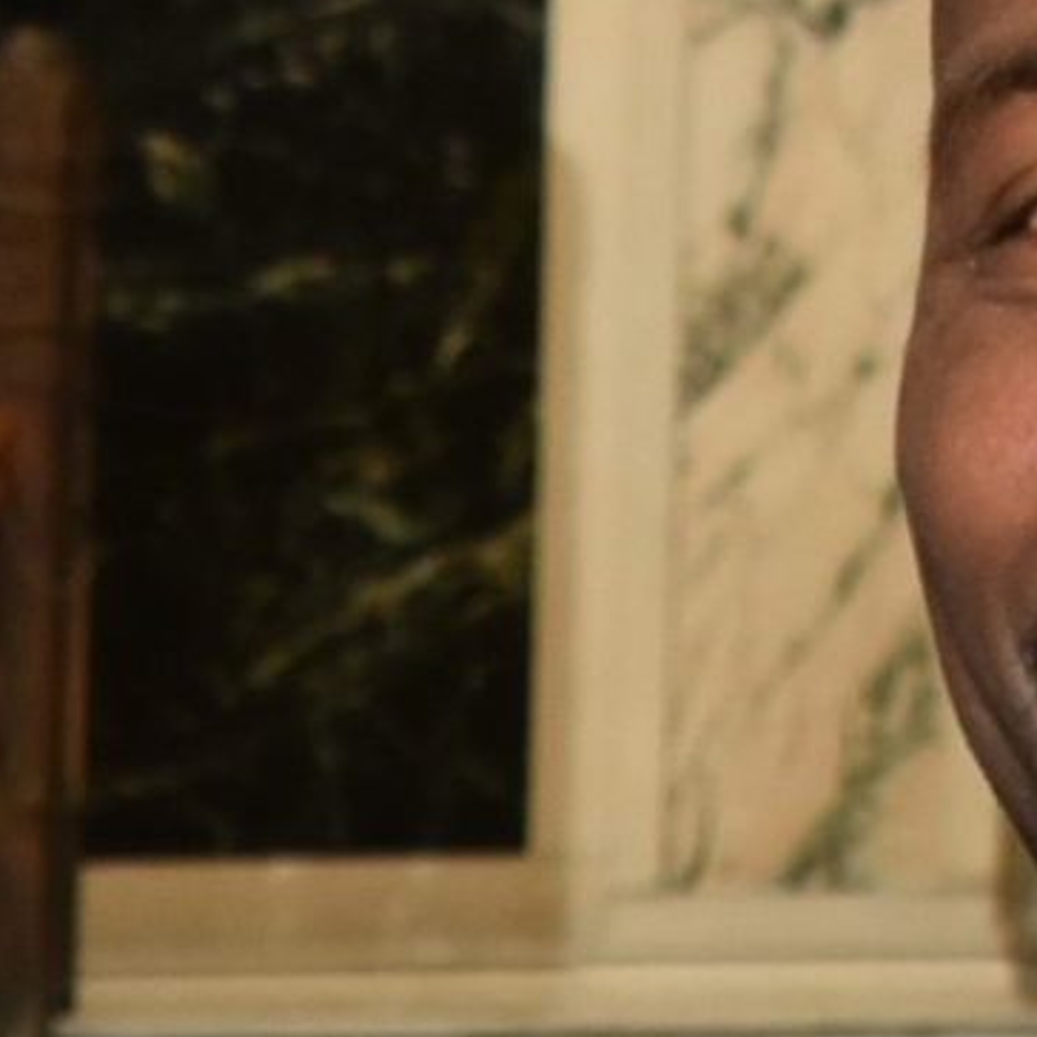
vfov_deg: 8.4
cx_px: -917
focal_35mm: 203
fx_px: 6880
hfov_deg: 8.3
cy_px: 1738
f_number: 5.6
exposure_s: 1/60
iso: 800
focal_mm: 34
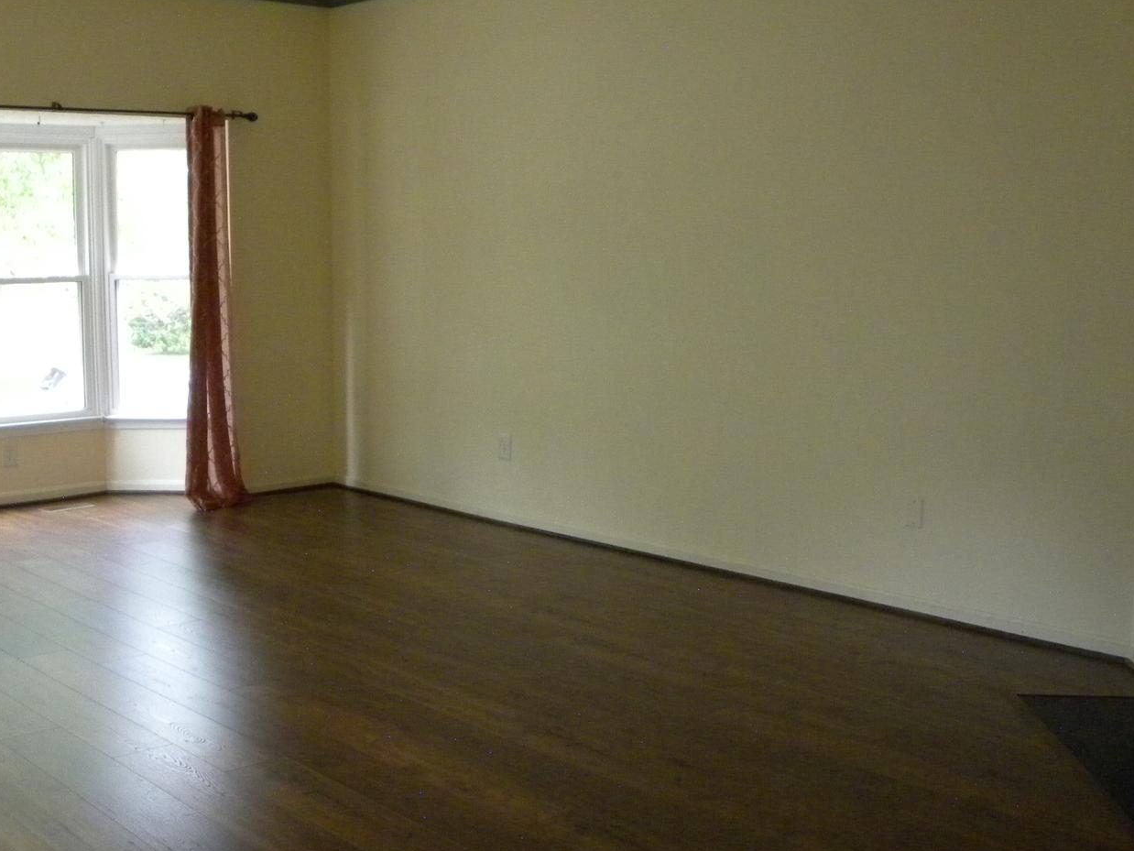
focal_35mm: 43
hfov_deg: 43.7
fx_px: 1409
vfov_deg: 33.6
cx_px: 463
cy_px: 465
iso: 400
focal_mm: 4.6
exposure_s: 1/58.6
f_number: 2.8
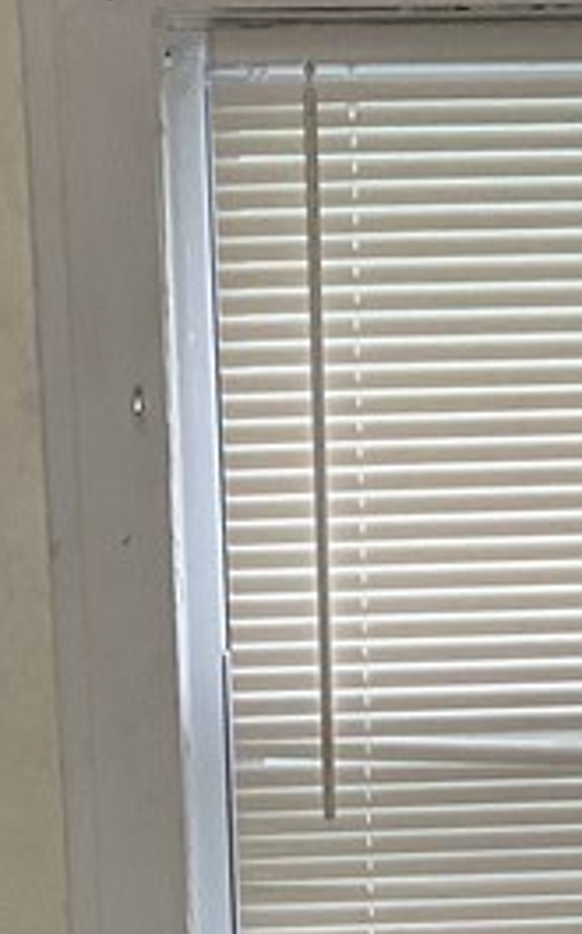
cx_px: 325
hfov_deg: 11.0
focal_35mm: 119
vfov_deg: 16.3
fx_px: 3028
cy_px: 1325
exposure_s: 1/60
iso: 160
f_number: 1.8
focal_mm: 3
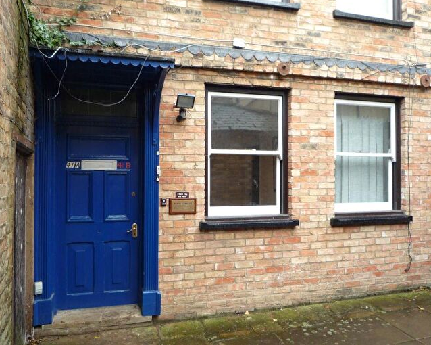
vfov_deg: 48.5
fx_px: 383
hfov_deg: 58.8
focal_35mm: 30
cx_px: 222
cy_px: 169
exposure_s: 1/60
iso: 100
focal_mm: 4.4
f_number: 2.8
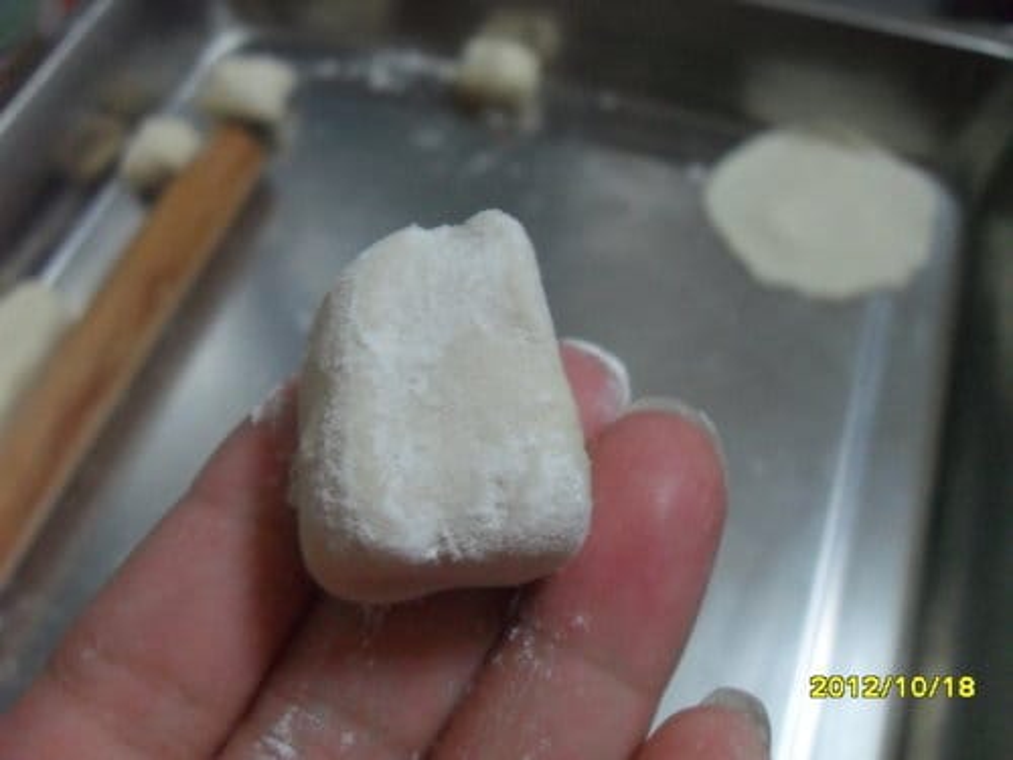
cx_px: 506
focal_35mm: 35
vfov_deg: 40.7
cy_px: 380
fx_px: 1024
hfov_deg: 52.6
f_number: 2.8
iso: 400
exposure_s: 1/30
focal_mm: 6.2
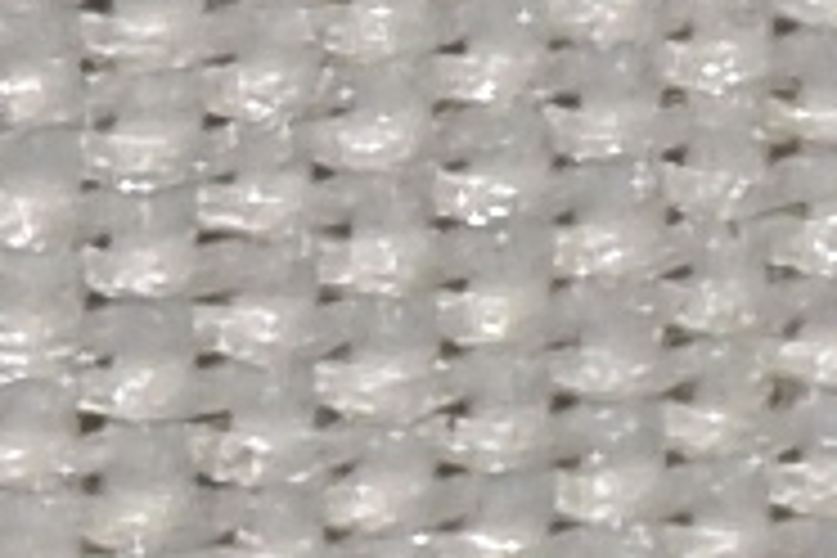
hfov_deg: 1.9
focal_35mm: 1085
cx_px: -356
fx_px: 25224
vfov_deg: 1.3
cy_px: -392
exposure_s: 1/160
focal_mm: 140
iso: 125
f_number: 10
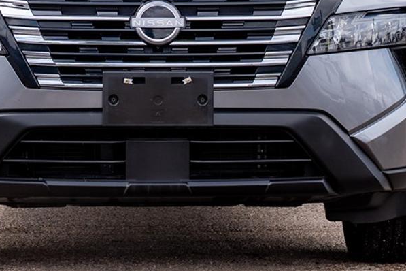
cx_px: 151
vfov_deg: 6.8
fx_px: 2278
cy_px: -35
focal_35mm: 202
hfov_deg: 10.2
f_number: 4
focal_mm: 63.7
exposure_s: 1/400
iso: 100
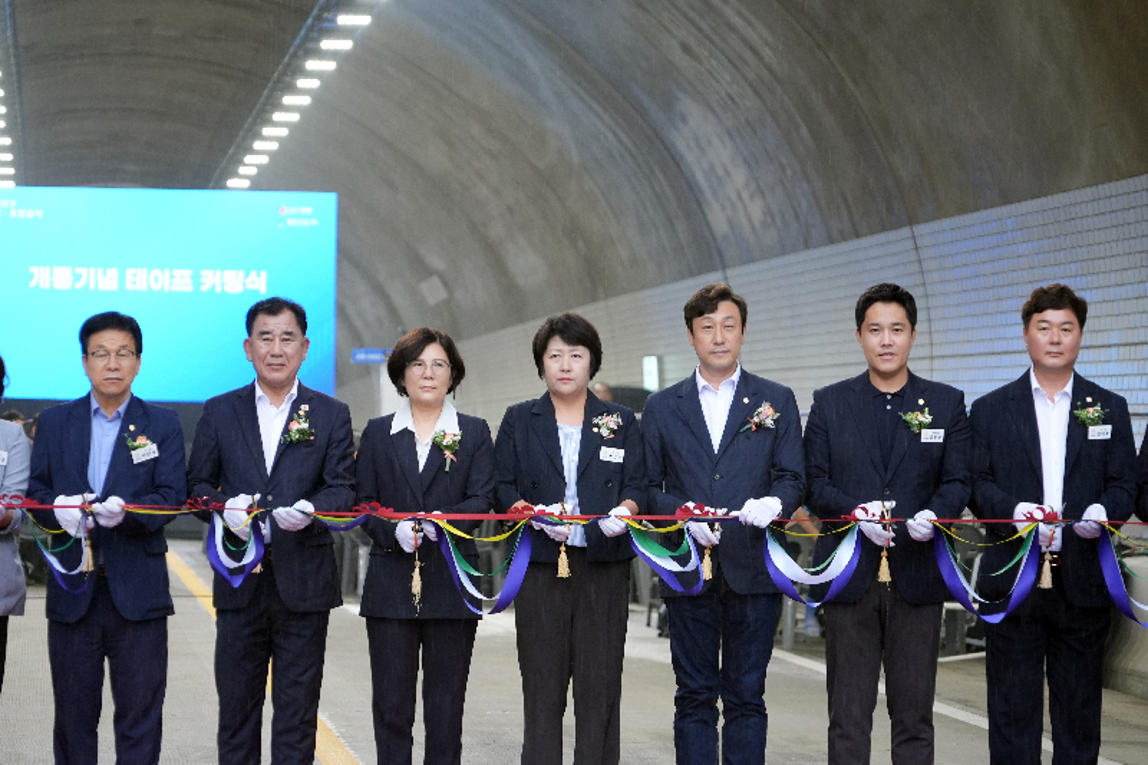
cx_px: 574
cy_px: 382
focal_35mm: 157
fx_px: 5005
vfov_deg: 8.7
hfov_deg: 13.1
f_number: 6.3
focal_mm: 157
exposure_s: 1/160
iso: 1600
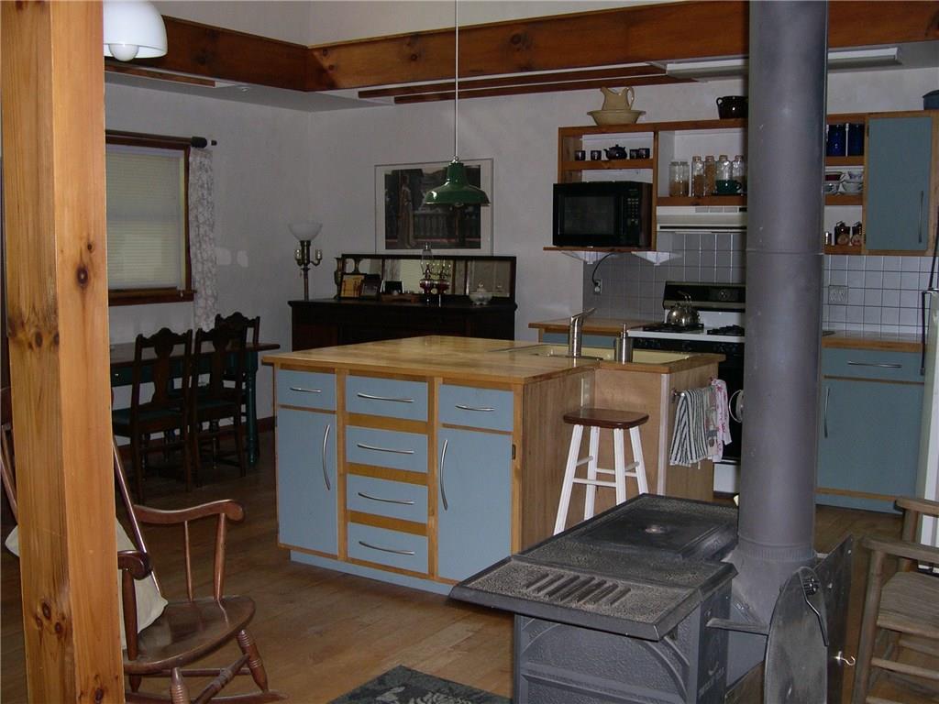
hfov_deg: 49.0
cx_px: 470
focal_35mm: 38
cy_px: 352
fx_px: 1031
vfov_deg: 37.7
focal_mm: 8
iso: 269
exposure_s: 1/60
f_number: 2.8
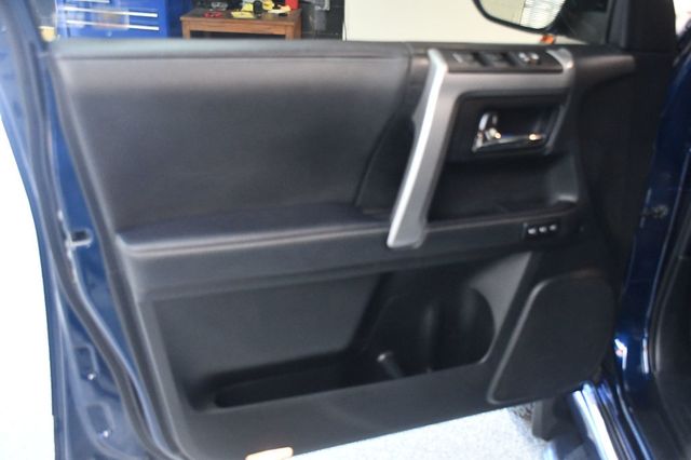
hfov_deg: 53.2
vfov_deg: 36.8
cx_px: 346
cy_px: 230
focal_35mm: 36
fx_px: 691
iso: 5600
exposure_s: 1/60
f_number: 3.8
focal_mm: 24
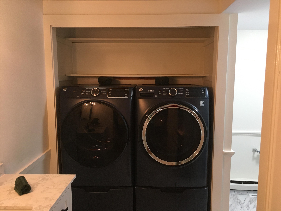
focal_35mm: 29
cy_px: 106
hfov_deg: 61.7
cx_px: 140
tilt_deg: -5.5
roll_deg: -1.3
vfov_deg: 48.2
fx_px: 235
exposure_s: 1/30
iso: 125
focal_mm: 4.15
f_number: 2.2
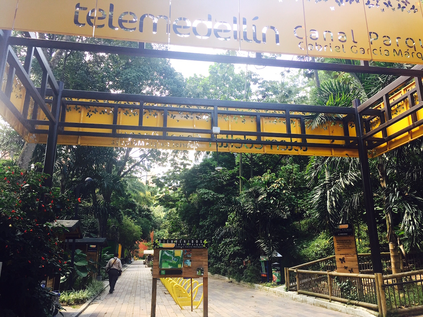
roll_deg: -0.6
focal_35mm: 29
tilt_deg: +17.4
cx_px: 212
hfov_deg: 61.7
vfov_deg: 48.2
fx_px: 354
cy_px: 158
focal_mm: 4.15
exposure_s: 1/120
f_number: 2.2
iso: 32
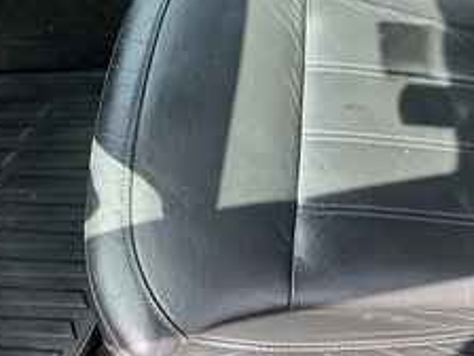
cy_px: 182
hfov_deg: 37.2
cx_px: 358
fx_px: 685
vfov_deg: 29.1
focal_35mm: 50
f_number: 1.8
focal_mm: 3
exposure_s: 1/172
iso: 32
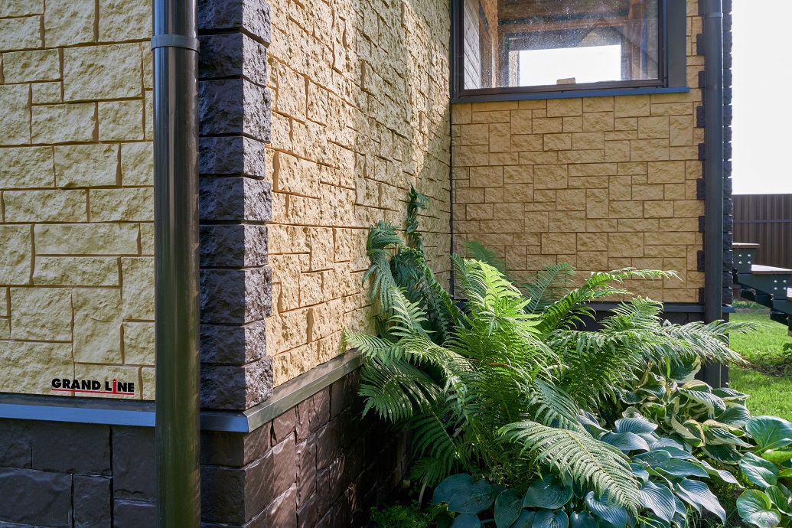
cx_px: 396
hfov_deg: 58.7
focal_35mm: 32
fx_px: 704
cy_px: 264
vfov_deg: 41.1
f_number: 9
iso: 400
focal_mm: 21.4
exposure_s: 1/60
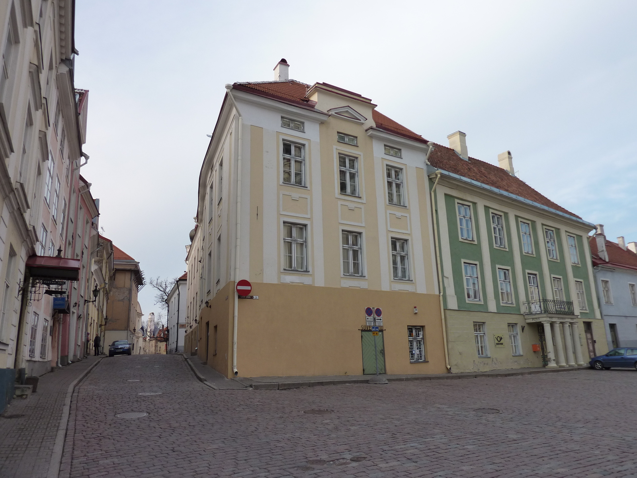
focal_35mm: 25
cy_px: 239
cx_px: 318
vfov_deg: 54.9
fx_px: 460
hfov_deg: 69.4
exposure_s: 1/200
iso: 125
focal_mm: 4.1
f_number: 4
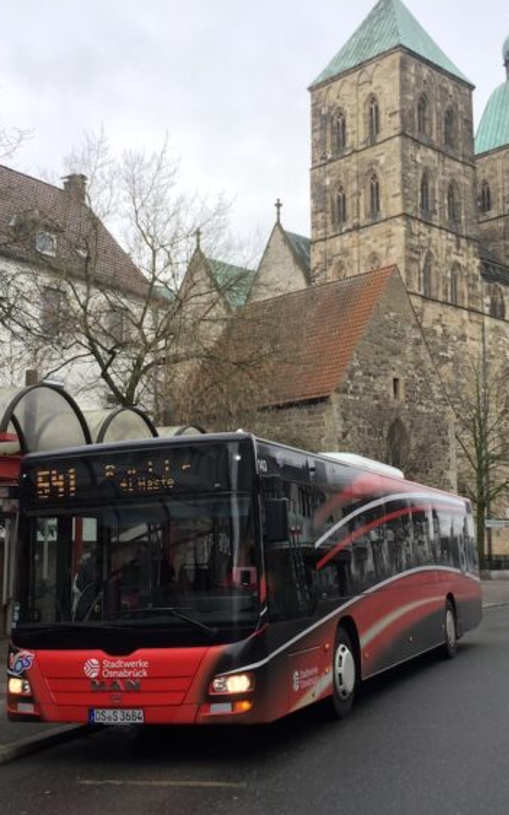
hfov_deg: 30.5
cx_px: 284
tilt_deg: +9.2
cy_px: 416
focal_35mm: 42
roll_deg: +0.5
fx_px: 933
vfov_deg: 47.2
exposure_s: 1/189
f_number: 2.2
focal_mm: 4.15
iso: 32
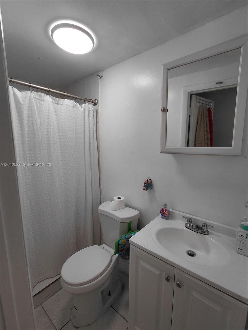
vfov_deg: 94.5
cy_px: 165
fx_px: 153
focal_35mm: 16
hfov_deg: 78.1
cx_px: 124
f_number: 2.2
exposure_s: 1/120
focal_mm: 1.64
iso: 50
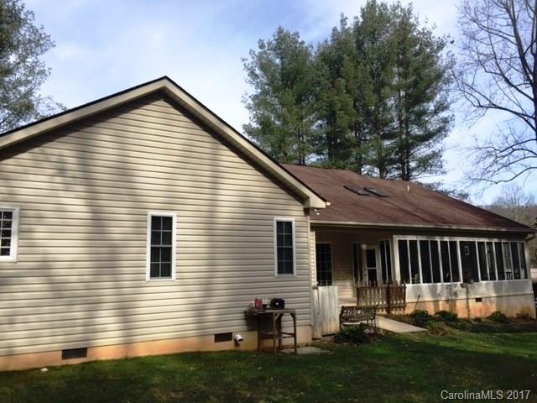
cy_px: 202
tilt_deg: +10.4
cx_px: 268
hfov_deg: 61.7
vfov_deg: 48.2
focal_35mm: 29
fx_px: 450
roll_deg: -1.0
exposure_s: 1/1464
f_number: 2.2
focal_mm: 4.15
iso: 32
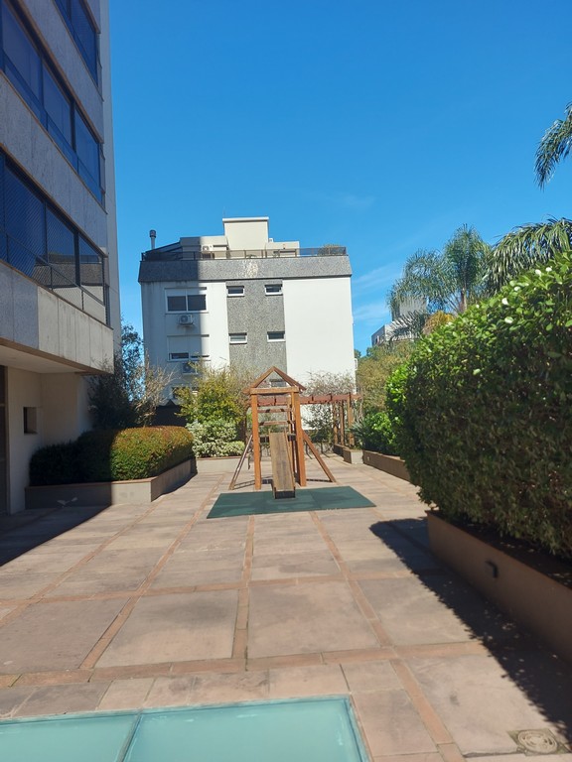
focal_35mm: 24
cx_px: 286
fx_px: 529
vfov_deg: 71.6
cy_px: 381
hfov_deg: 56.8
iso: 32
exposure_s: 1/983
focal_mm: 5.23
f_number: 1.8
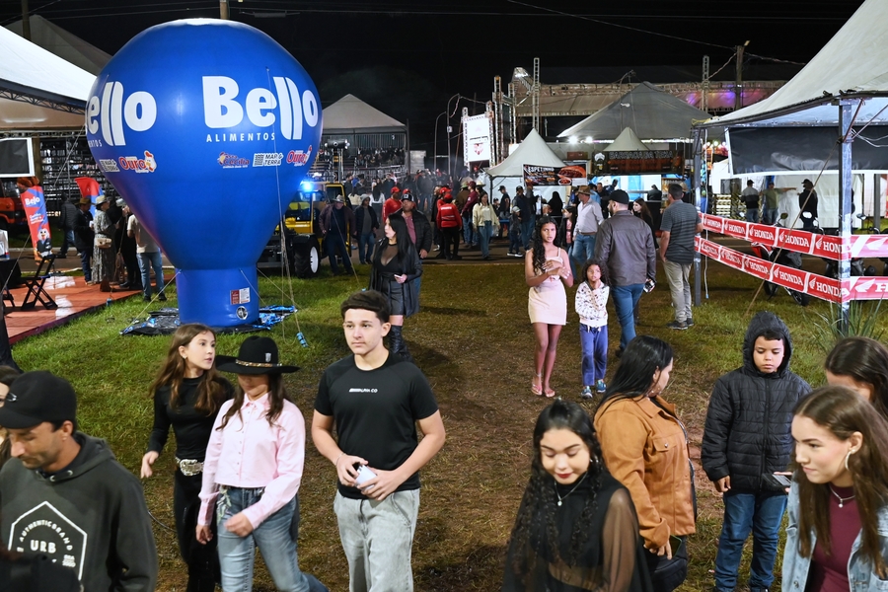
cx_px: 444
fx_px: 888
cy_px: 296
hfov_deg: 53.1
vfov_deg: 36.9
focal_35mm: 36
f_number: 2.8
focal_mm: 24
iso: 3200
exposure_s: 1/125
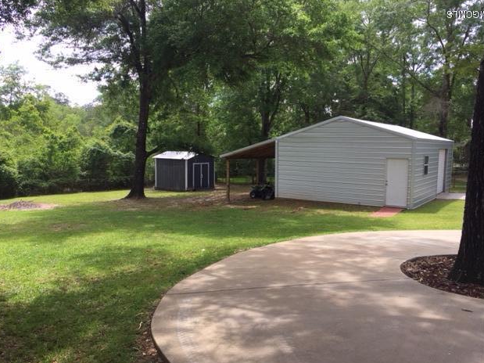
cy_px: 186
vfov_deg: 46.8
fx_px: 419
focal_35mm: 30
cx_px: 242
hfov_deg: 60.0
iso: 32
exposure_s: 1/449
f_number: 2.2
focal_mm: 4.15
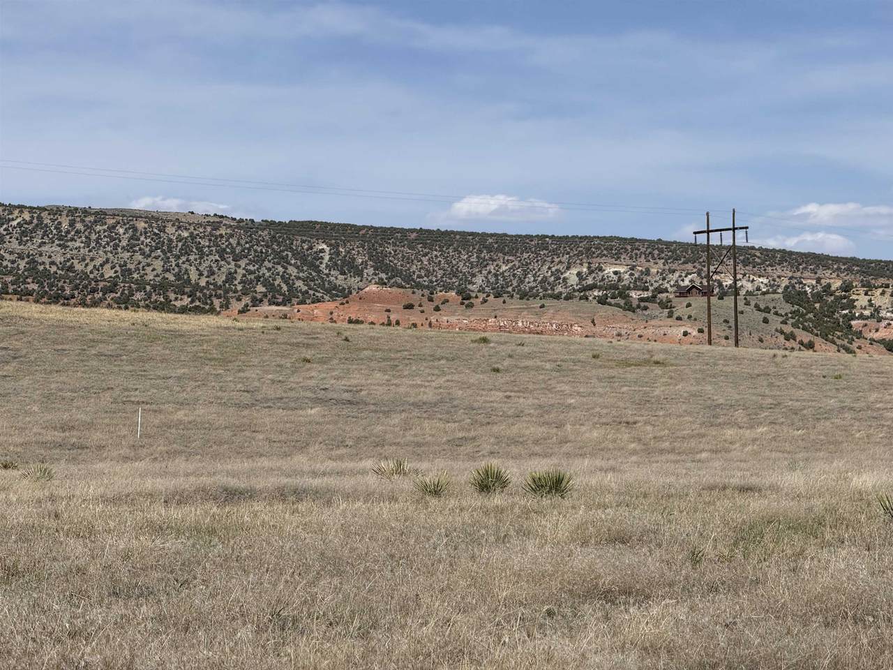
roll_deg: +0.9
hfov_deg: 16.4
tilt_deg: +2.2
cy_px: 335
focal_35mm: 120
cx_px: 446
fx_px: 3096
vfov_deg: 12.3
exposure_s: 1/3344
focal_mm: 15.66
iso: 50
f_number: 2.8
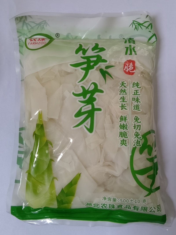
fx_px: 183
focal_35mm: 27
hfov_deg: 51.3
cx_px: 88
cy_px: 118
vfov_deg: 65.3
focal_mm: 1.68
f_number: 2.2
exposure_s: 1/100
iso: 125
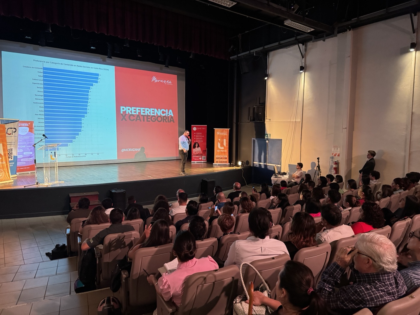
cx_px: 210
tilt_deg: -5.2
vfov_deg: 56.8
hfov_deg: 71.6
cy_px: 158
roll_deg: +0.2
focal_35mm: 24
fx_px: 291
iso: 800
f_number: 1.78
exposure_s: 1/60
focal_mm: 6.76
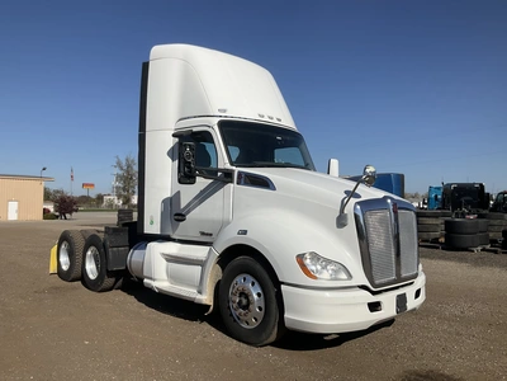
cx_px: 254
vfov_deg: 48.2
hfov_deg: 61.7
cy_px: 190
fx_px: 425
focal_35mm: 29
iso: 25
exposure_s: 1/4405
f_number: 1.8
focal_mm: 3
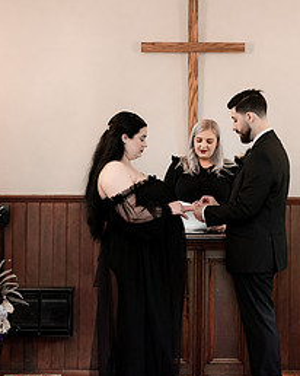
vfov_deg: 14.9
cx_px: 241
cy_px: 164
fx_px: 1433
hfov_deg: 11.9
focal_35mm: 129
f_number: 2.8
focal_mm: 59
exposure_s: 1/250
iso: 800
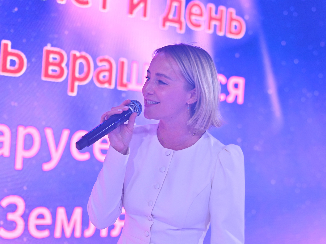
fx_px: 951
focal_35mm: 101
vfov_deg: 14.6
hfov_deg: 19.4
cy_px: 126
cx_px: 185
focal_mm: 82
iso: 400
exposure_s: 1/125
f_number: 2.8
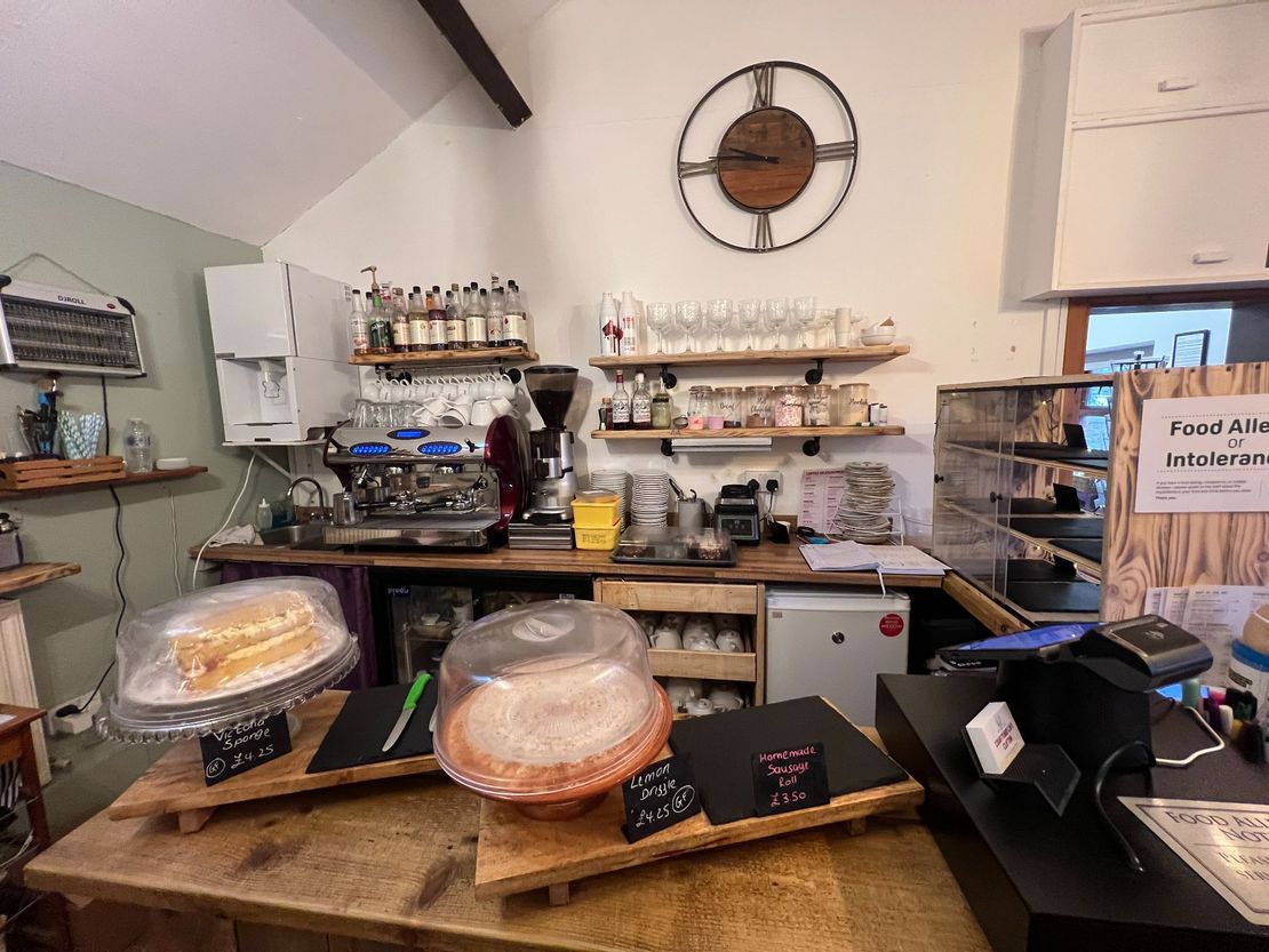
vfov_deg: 89.9
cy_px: 476
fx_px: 477
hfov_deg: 106.2
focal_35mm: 13
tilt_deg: -8.6
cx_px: 634
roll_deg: +1.0
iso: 400
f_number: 1.8
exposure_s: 1/50
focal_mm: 1.57
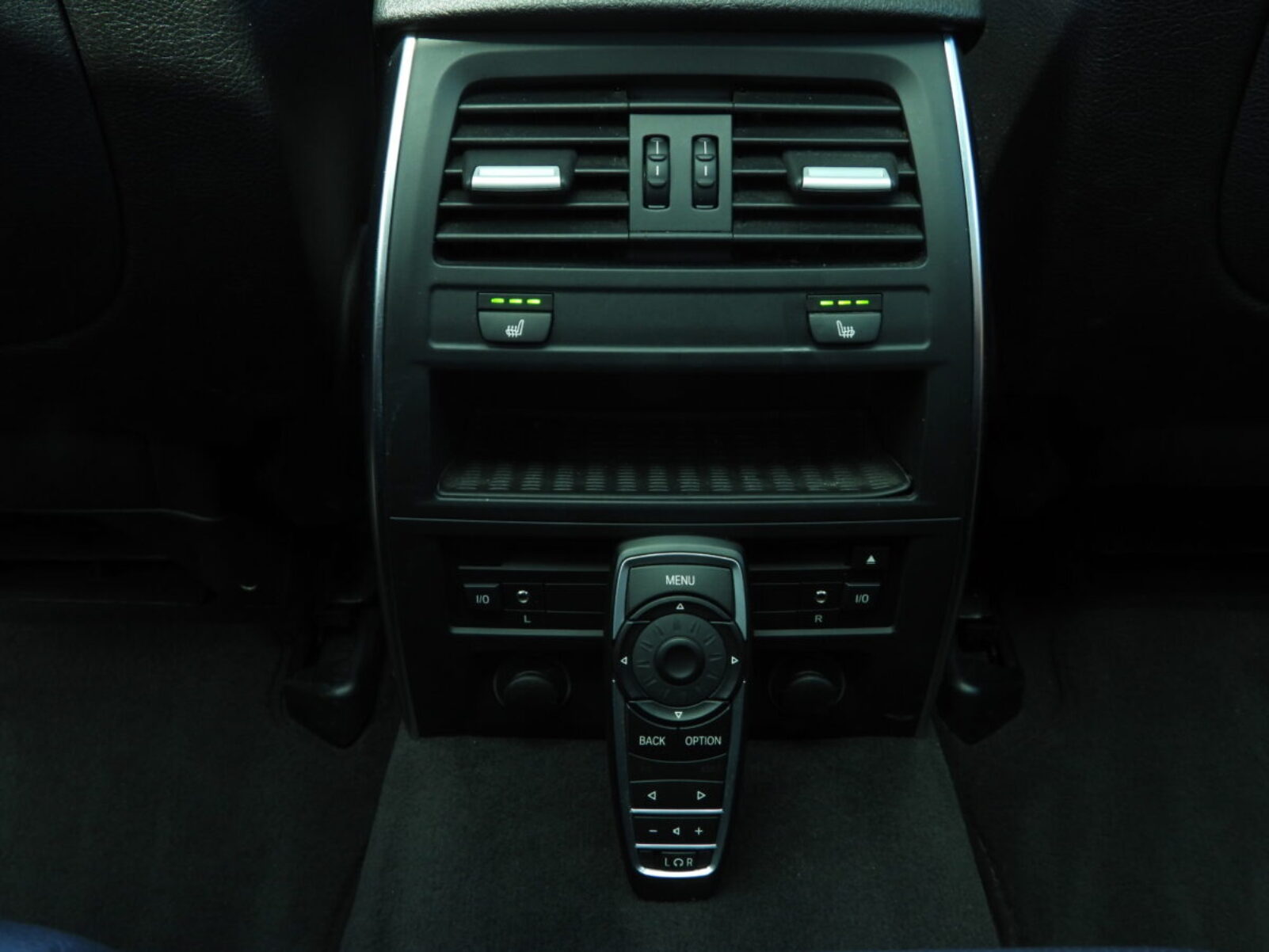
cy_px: 476
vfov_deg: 40.7
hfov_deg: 52.6
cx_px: 634
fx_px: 1283
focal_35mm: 35
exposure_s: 1/30
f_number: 3.2
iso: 200
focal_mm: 6.3
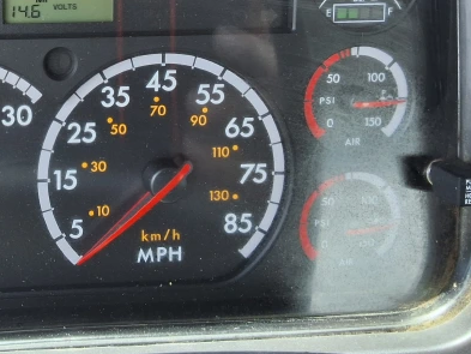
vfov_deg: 24.9
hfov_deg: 31.2
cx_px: -5
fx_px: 776
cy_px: 32
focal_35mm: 57
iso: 32
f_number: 1.9
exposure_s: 1/185
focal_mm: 2.91
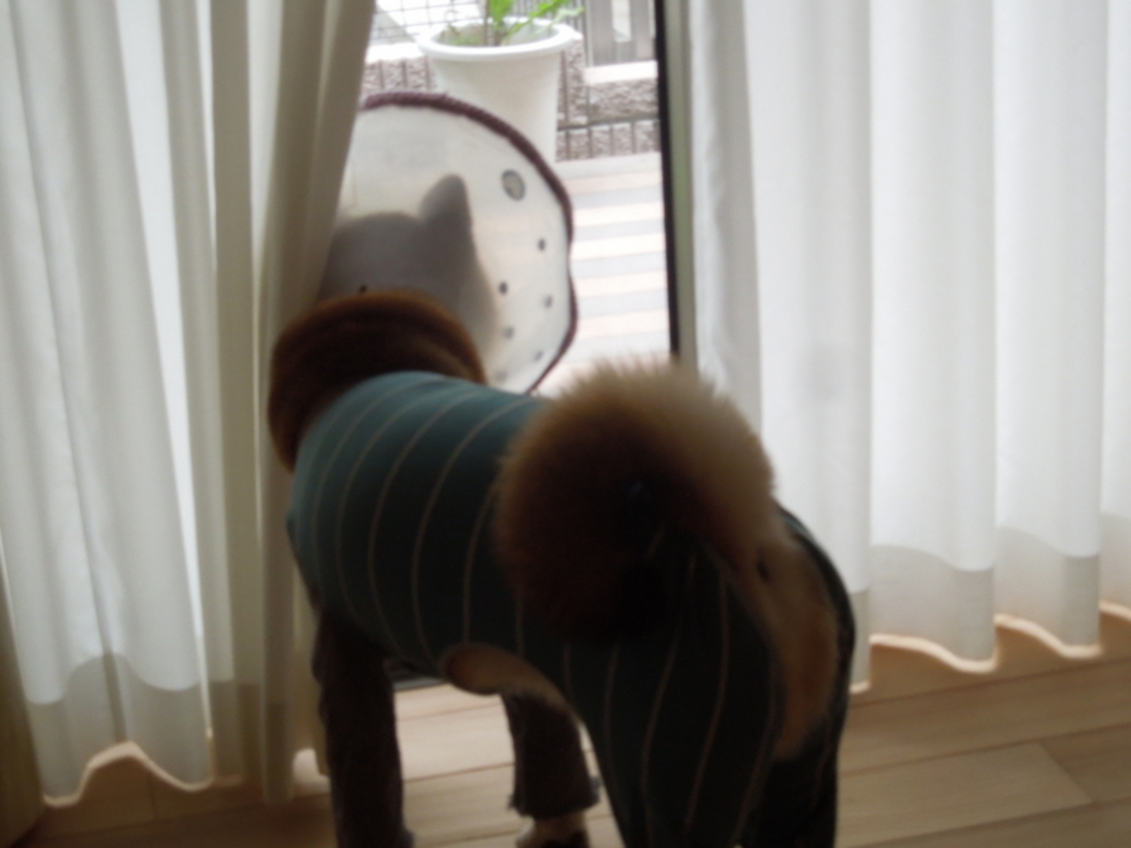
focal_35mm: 69
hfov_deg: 28.2
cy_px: 424
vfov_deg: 21.3
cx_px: 566
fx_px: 2254
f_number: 4.4
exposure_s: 1/30
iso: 400
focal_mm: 12.5
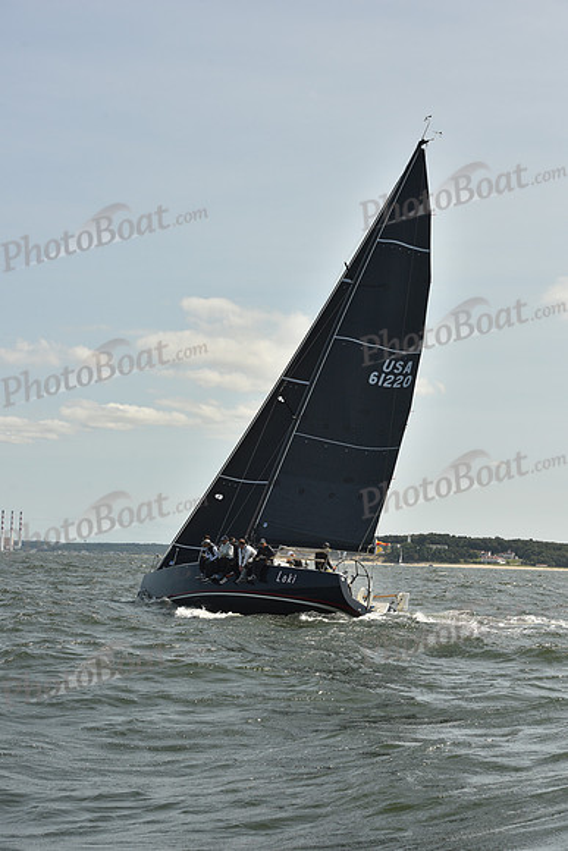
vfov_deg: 28.8
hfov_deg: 19.5
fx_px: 1656
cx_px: 284
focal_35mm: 70
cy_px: 426
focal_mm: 70
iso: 250
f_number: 9
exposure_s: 1/800
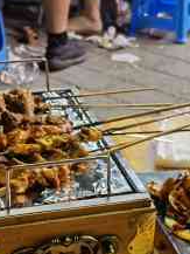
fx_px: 636
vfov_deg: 21.1
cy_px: 298
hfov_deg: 16.9
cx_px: 133
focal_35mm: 87
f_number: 1.9
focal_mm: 6.67
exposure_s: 1/50
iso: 200
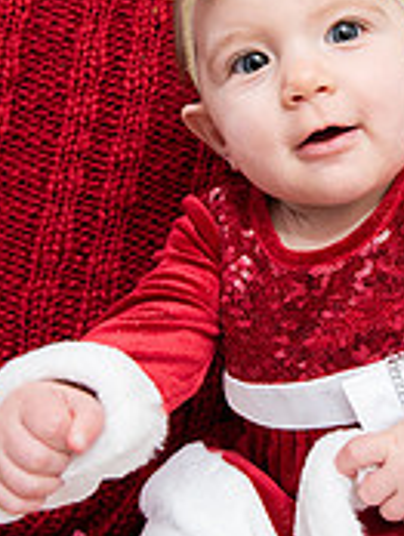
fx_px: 1195
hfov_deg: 18.7
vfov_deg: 25.3
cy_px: 231
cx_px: 393
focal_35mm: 77
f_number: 5.6
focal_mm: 31
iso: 1250
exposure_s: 1/200
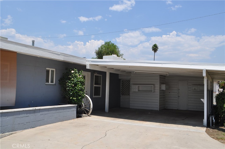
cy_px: 74
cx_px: 112
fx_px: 206
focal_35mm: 33
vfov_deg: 39.9
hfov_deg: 57.3
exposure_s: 1/400
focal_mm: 22
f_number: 10
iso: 200
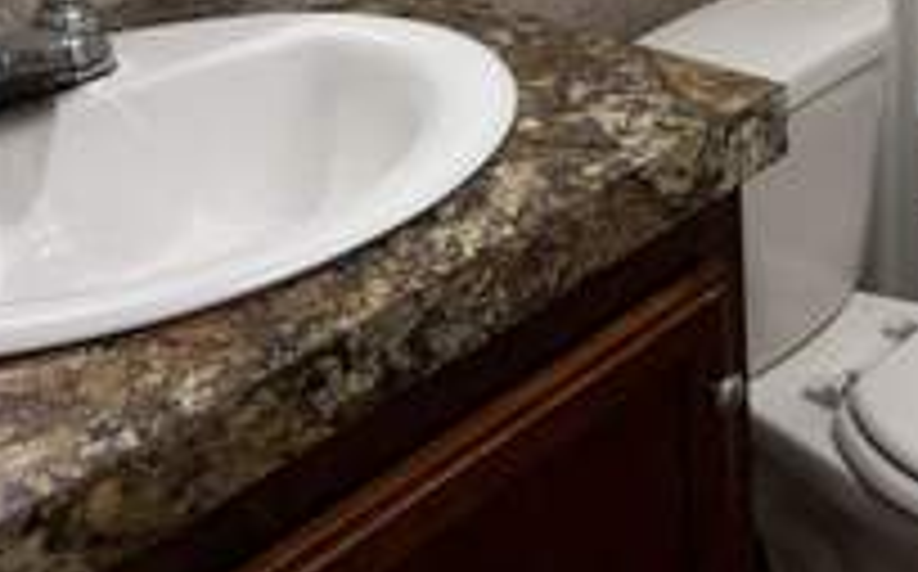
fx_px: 1624
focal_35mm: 65
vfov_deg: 18.7
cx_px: 986
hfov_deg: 28.9
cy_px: -153
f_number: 1.5
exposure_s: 1/60
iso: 160
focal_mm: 5.7
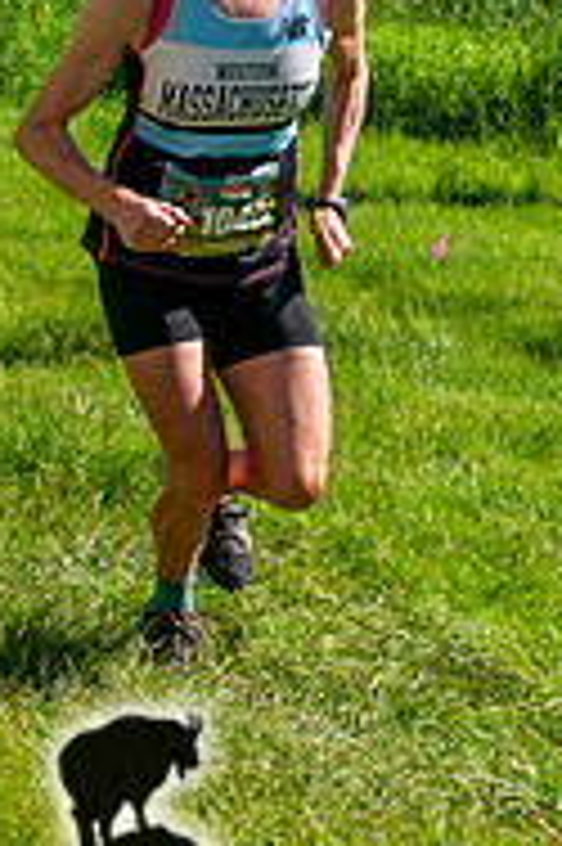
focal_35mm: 122
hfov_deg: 11.2
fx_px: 2862
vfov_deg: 16.7
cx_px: 402
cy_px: 202
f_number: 8
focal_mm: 34
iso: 200
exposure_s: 1/400
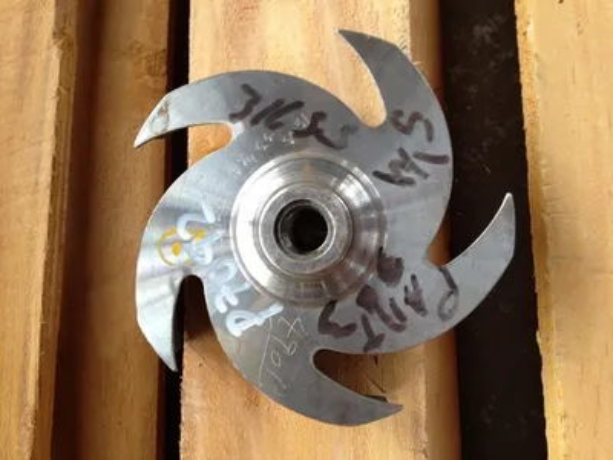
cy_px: 230
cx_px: 306
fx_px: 620
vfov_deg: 40.7
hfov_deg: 52.6
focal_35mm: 35
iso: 50
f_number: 2.4
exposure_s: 1/20
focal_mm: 4.28
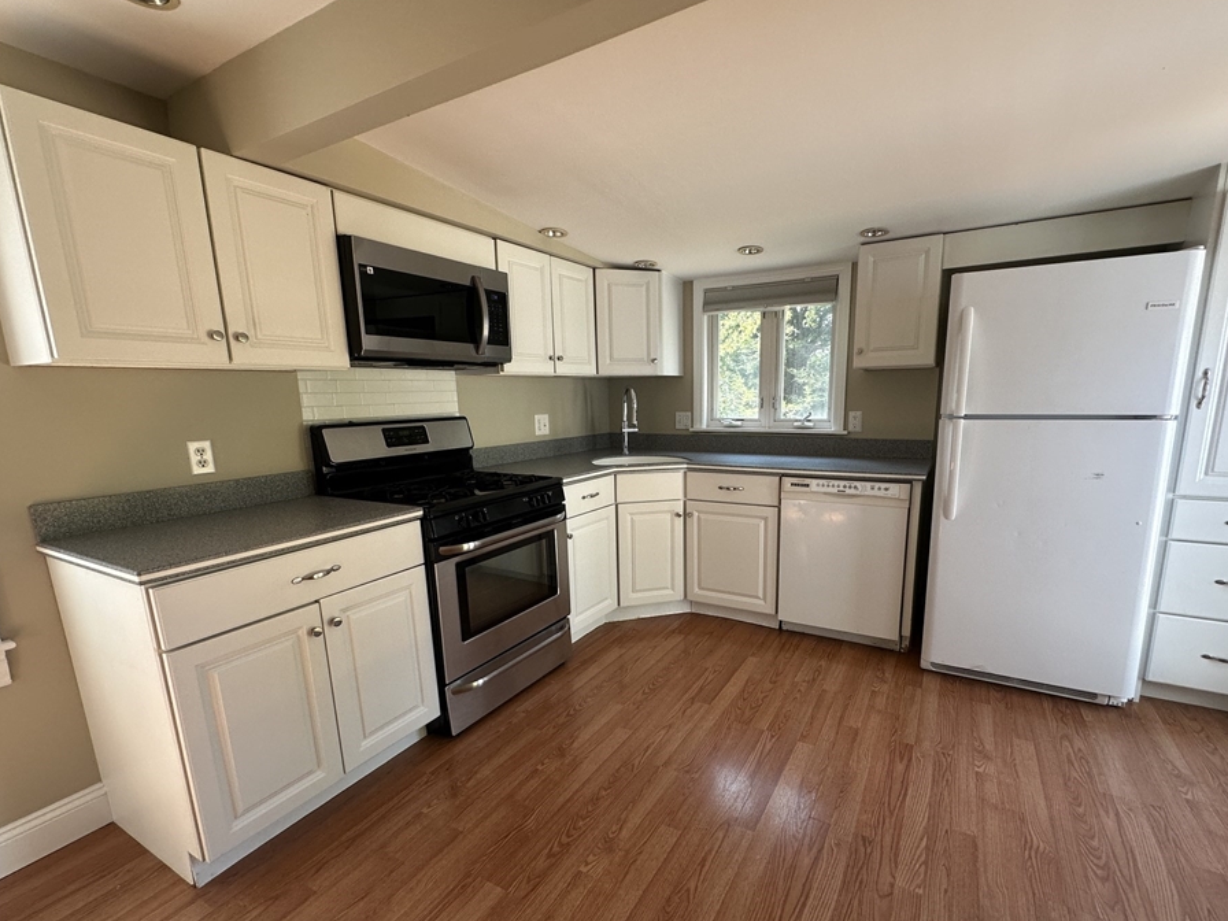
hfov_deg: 94.4
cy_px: 506
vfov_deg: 77.9
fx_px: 568
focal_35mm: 16
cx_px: 654
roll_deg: +2.4
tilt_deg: -9.4
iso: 100
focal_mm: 2.22
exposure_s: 1/99
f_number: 2.2
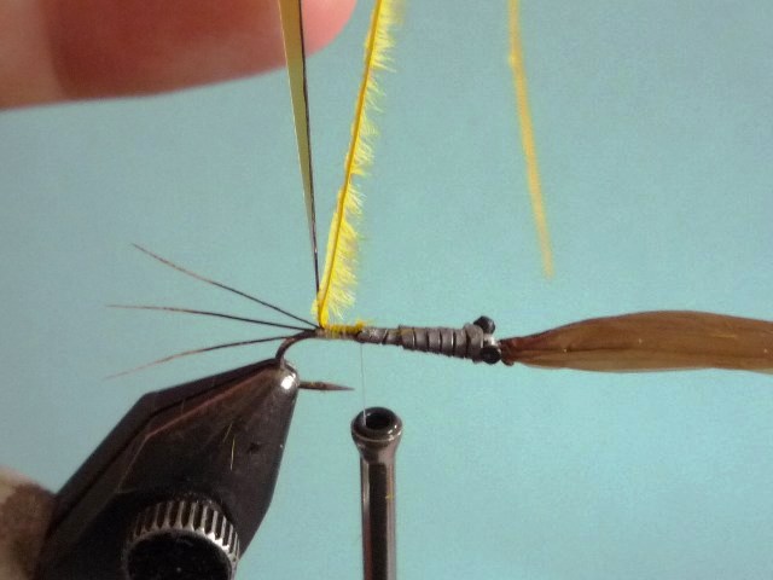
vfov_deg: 46.8
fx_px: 670
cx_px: 386
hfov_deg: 60.0
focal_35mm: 30
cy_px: 290
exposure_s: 1/30
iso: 320
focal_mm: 5.2
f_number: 3.3
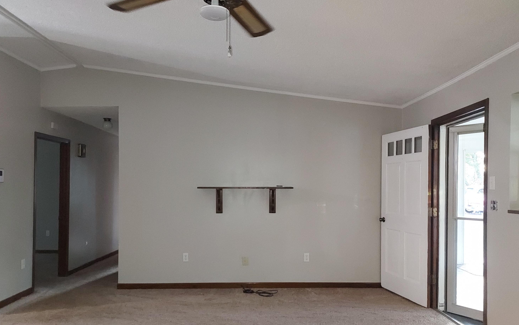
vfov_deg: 47.4
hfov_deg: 70.4
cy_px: 190
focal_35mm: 26
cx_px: 255
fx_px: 368
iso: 800
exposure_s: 1/17
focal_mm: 4.6
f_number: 1.8
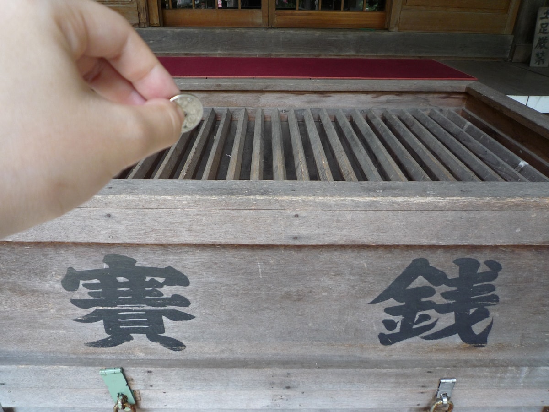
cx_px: 274
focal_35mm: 25
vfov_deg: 54.9
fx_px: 396
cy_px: 206
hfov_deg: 69.4
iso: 100
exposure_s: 1/80
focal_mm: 4.4
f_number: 2.8
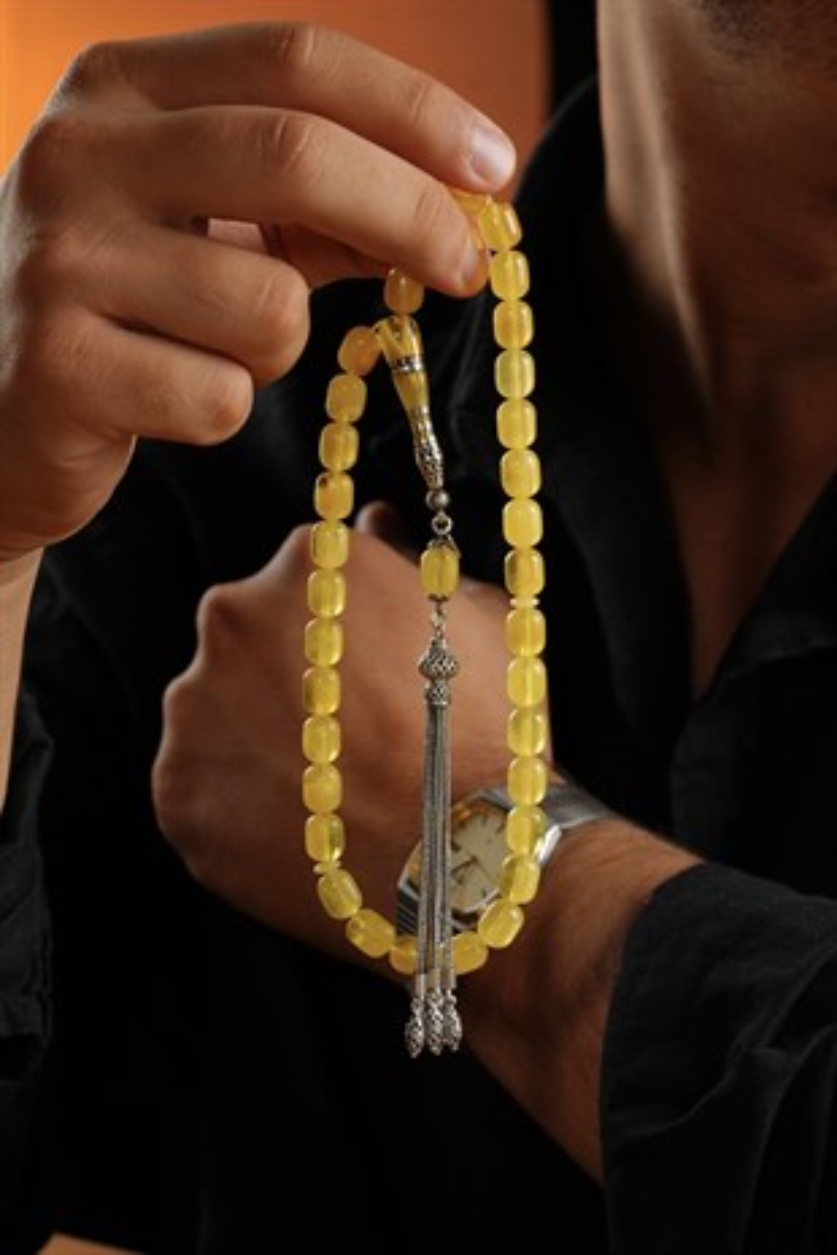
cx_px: 418
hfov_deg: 19.5
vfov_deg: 28.8
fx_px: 2441
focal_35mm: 70
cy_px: 628
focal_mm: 70
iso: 640
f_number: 6.3
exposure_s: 1/100
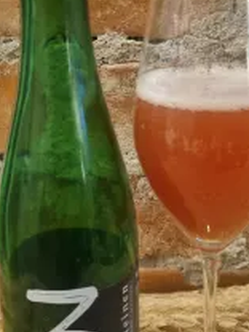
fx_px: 480
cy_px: 148
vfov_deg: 38.1
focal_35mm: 50
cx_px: 142
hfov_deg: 29.1
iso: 500
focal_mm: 5.4
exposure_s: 1/25
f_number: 1.8
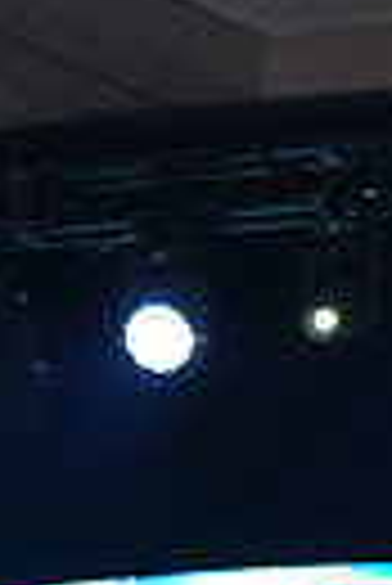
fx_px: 5098
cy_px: 1197
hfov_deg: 4.4
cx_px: 502
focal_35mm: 313
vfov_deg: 6.4
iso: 1600
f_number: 4
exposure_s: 1/400
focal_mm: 70
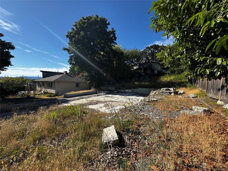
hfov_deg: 102.1
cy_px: 86
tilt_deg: -2.0
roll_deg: -0.5
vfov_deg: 85.7
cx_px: 114
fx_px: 92
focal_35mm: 14
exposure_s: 1/1006
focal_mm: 2.22
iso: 40
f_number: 2.2
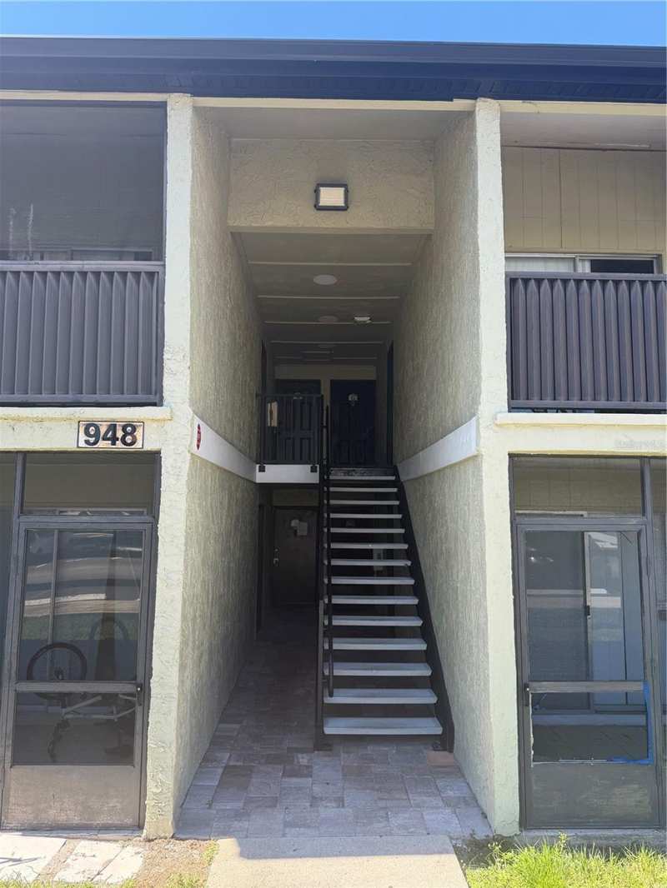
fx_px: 616
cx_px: 334
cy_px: 444
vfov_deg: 71.6
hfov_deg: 56.8
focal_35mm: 24
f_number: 1.78
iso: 80
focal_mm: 6.76
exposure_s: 1/840
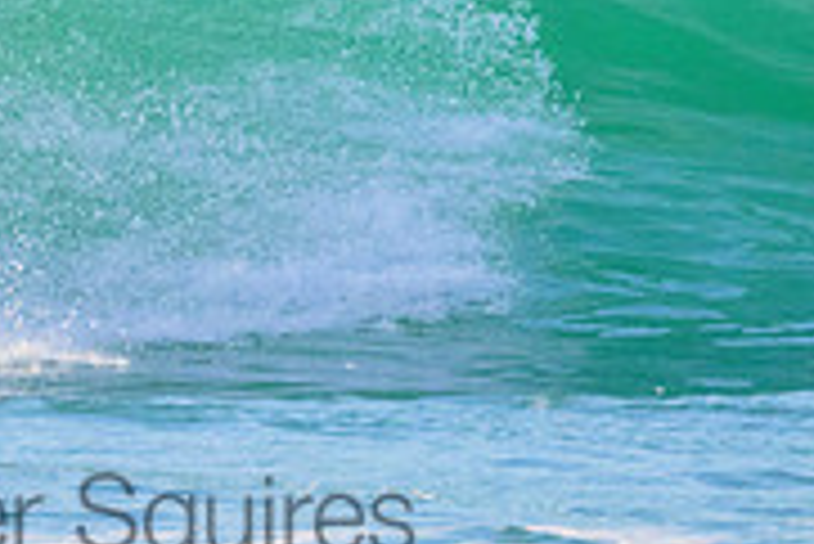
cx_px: 67
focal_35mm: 2569
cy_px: -232
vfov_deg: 0.5
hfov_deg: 0.8
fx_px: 58133
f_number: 11
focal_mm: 800
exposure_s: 1/2000
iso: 4000
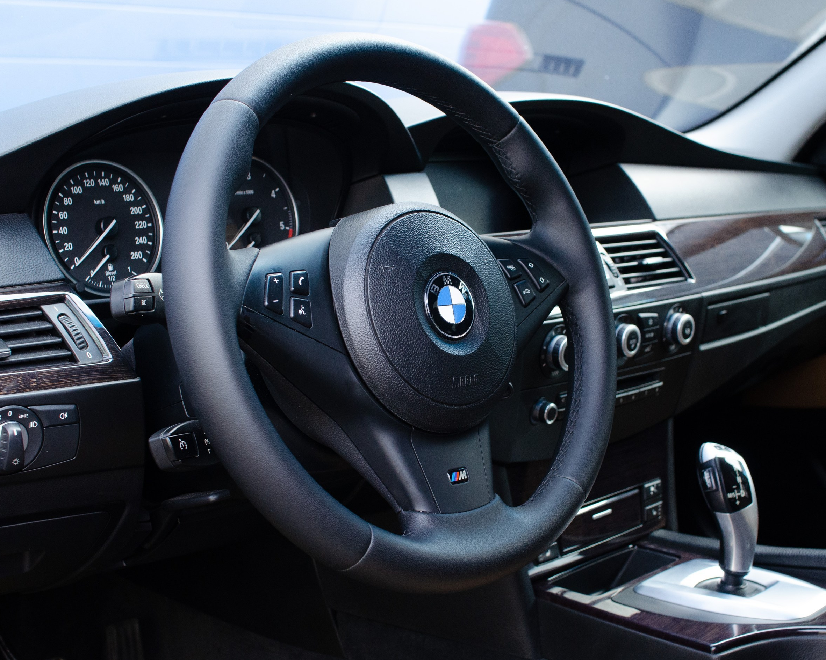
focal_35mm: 53
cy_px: 330
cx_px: 443
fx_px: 1296
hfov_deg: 35.3
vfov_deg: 28.6
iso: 800
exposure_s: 1/125
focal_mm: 30
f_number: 2.8
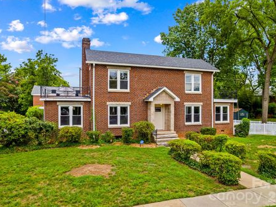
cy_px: 103
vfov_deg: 56.7
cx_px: 145
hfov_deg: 71.6
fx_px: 191
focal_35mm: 24
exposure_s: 1/640
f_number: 2.8
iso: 100
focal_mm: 8.38
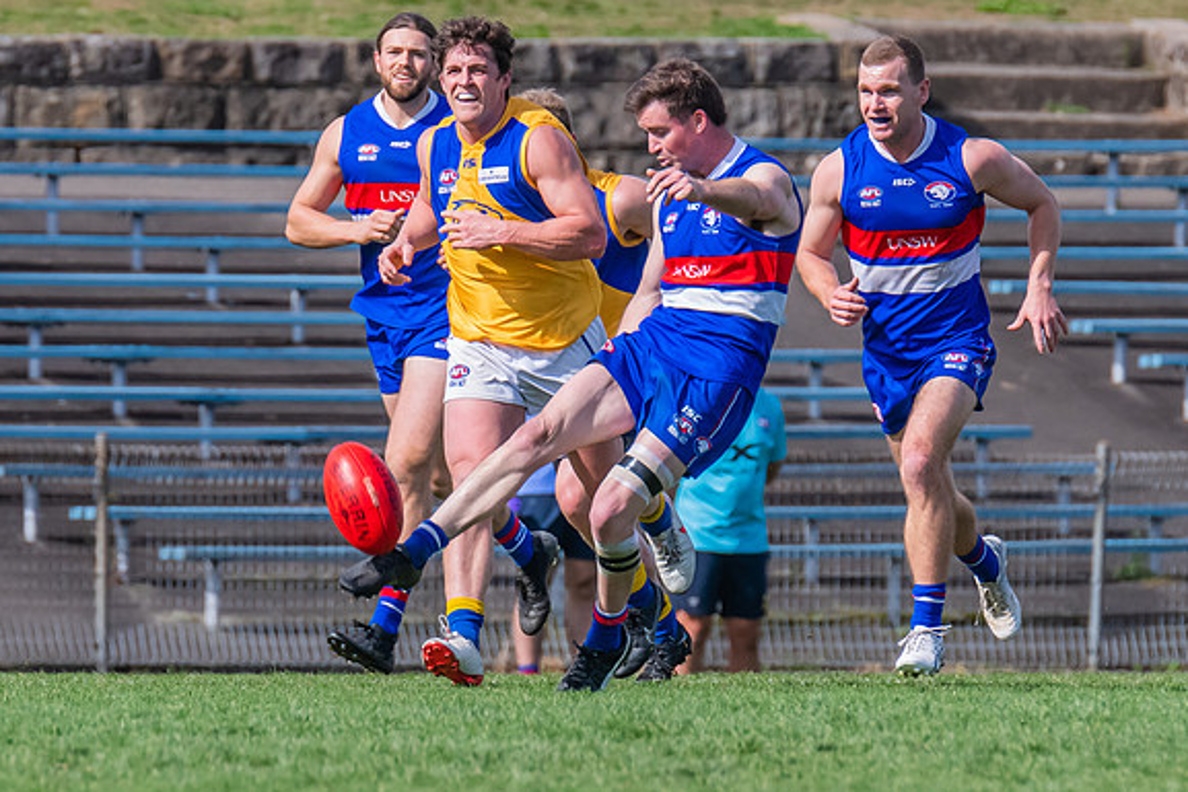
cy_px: 281
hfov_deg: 2.1
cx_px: 324
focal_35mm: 986
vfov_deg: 1.4
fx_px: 32544
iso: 800
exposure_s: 1/1600
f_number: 8
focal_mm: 420
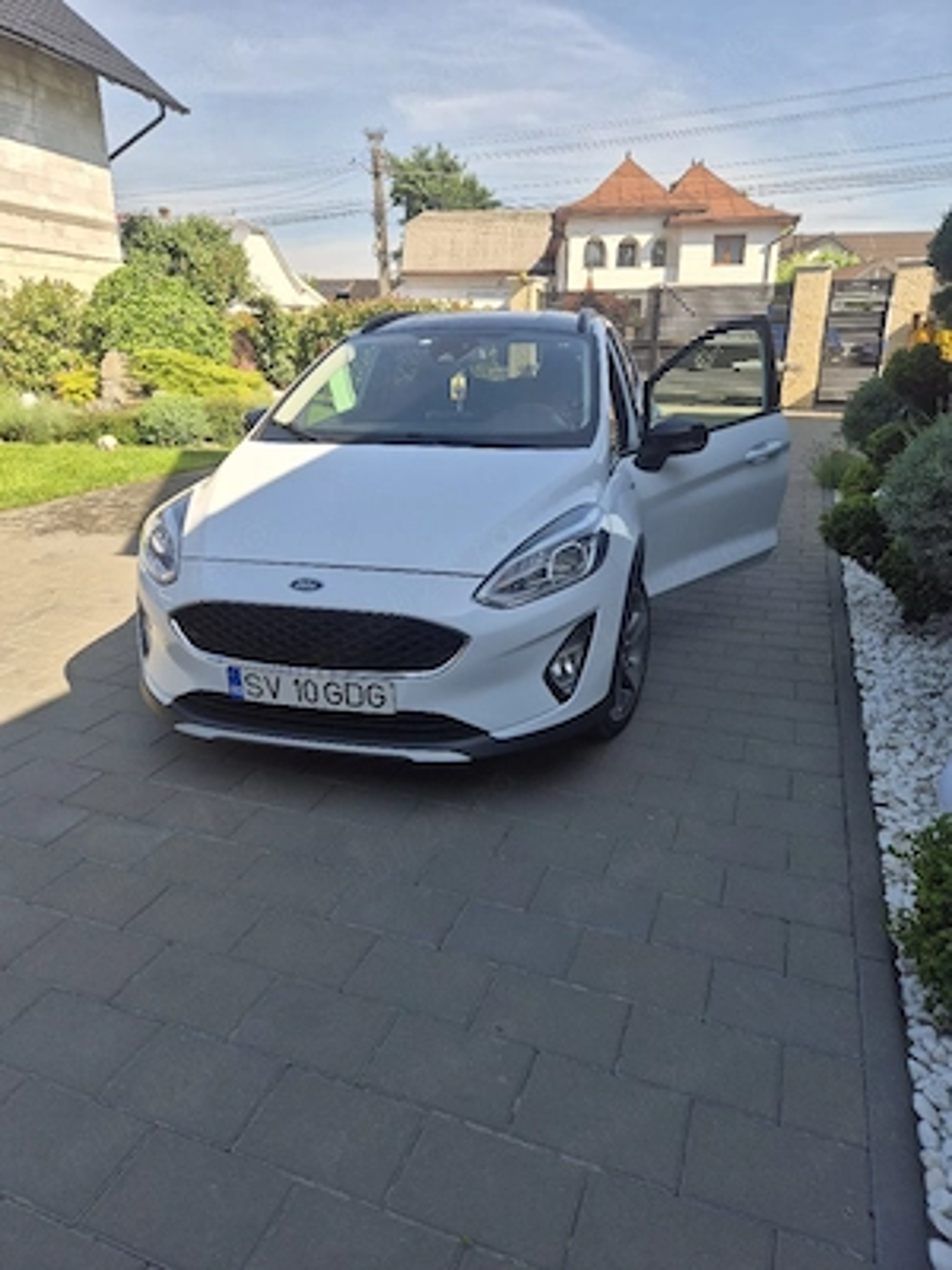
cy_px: 635
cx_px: 476
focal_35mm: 23
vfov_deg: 73.9
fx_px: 843
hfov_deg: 58.9
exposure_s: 1/1250
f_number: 1.8
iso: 25
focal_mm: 5.4
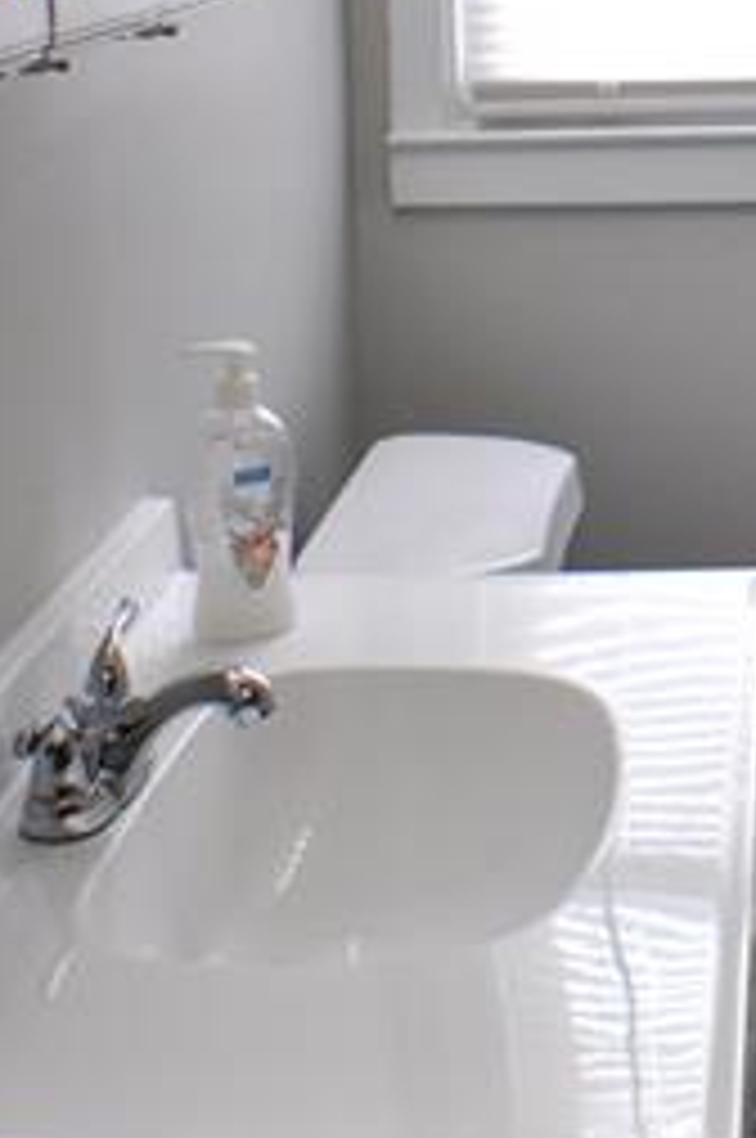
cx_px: 842
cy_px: -65
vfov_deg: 21.4
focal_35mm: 91
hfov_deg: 14.6
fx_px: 2874
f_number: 4
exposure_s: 1/125
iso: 400
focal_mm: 20
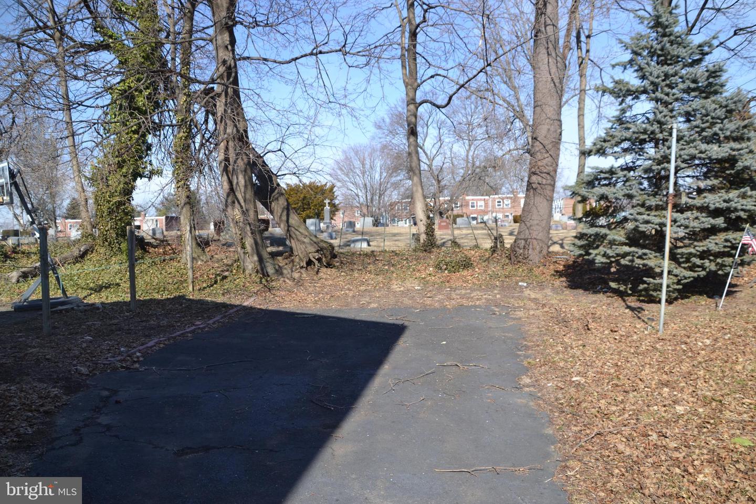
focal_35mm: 27
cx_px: 378
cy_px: 252
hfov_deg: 67.4
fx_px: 567
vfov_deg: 47.9
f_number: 6.3
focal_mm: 18
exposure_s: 1/160
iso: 100
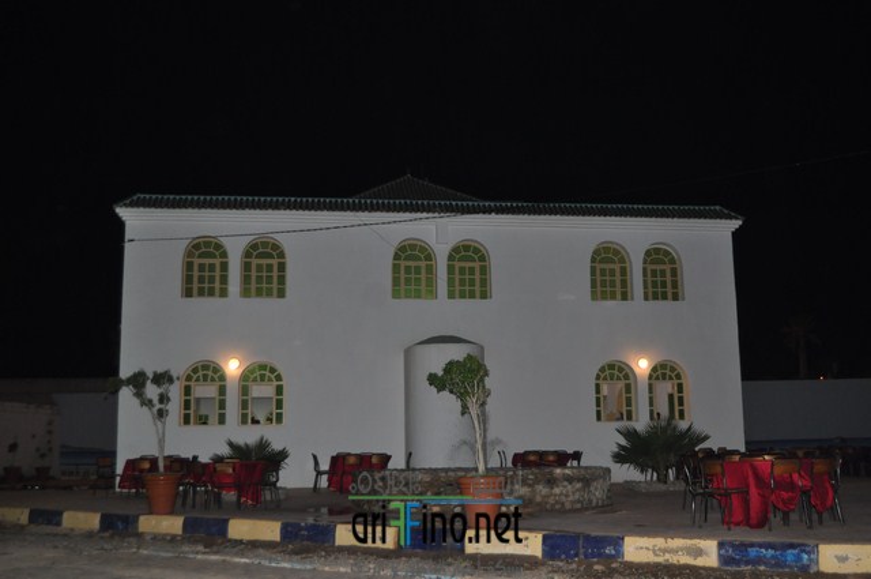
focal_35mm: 39
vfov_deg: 34.1
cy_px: 290
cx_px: 436
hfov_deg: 49.6
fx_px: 942
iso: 800
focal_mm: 26
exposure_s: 1/60
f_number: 4
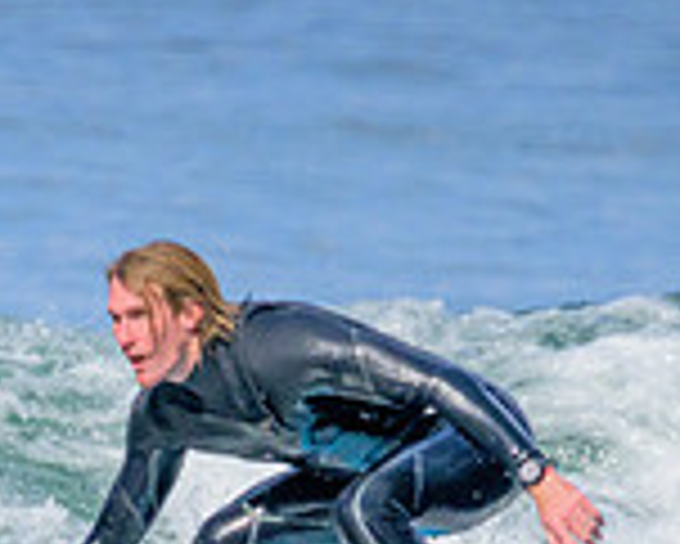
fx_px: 58019
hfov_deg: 0.7
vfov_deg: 0.5
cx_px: 207
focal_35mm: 2881
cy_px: 636
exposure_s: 1/1600
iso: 2000
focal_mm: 800
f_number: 11
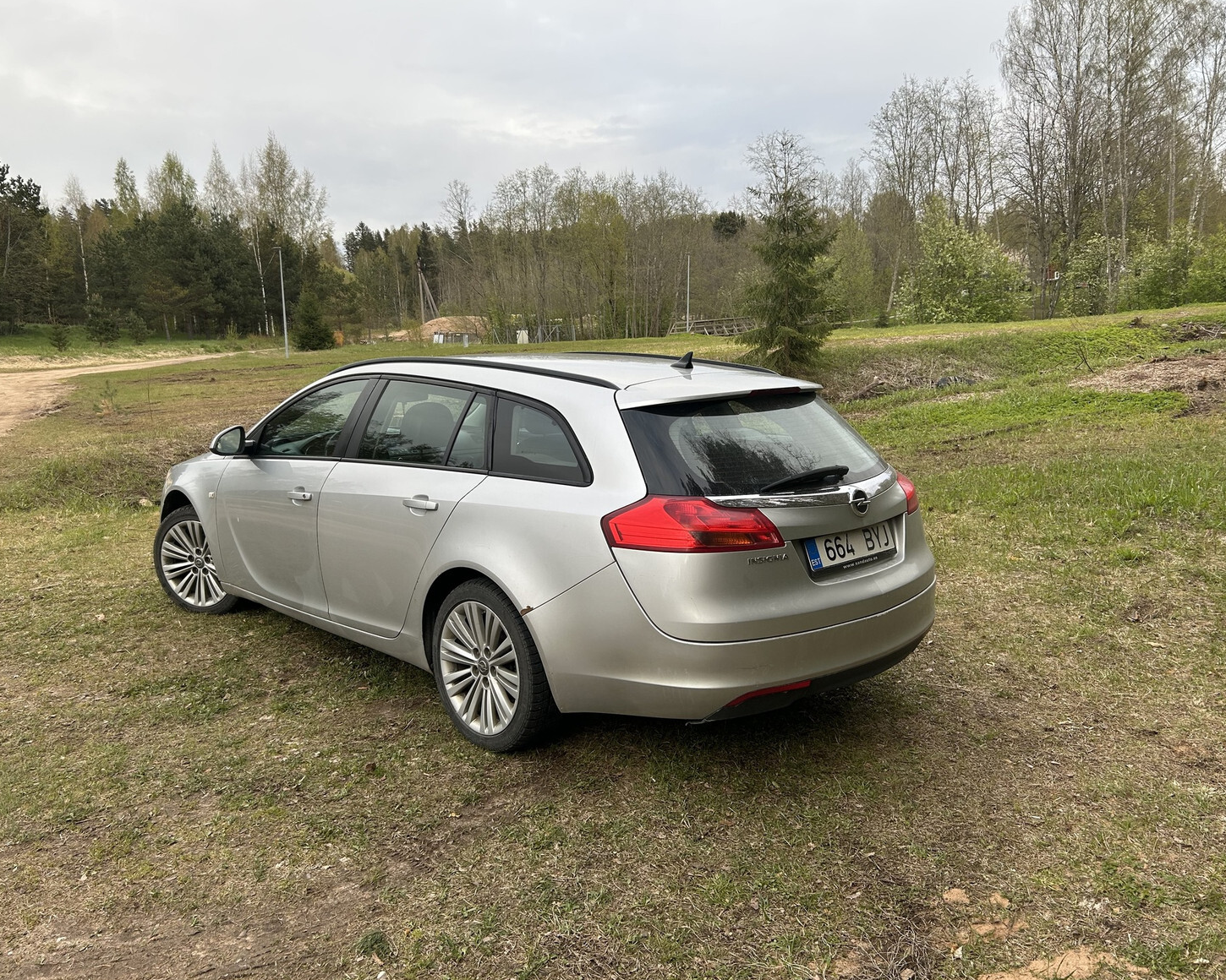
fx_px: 1016
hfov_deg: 62.2
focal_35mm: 28
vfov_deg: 51.5
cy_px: 482
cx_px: 603
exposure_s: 1/458
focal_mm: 5.7
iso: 50
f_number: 1.5
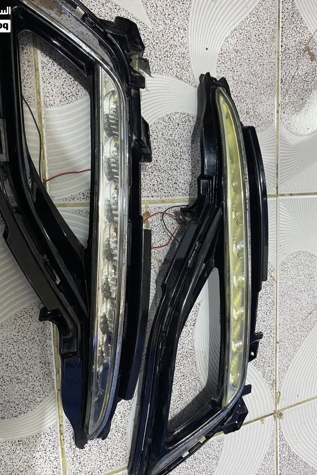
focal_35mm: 28
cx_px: 134
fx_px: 370
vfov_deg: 65.5
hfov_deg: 46.3
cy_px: 244
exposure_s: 1/54
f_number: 1.8
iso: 500
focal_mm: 4.25
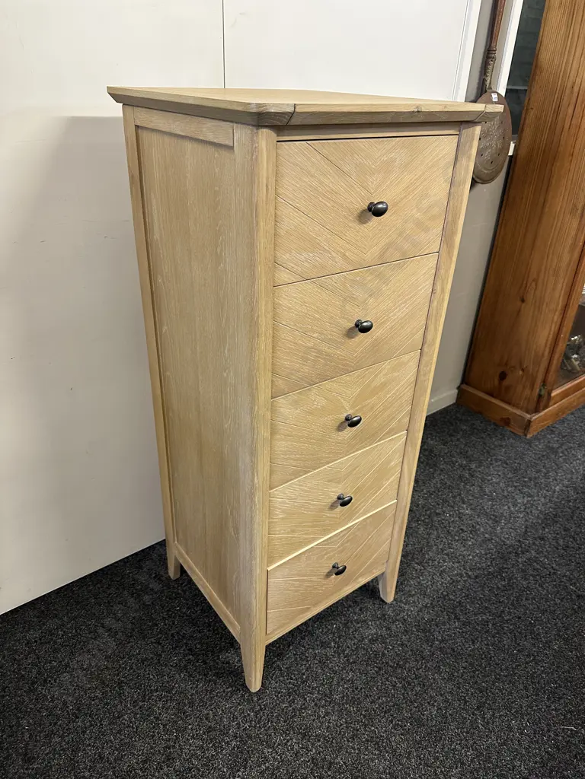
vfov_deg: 71.6
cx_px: 292
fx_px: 541
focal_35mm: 24
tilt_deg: -30.0
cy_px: 390
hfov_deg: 56.8
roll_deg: -3.5
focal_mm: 6.86
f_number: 1.78
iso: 250
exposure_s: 1/50
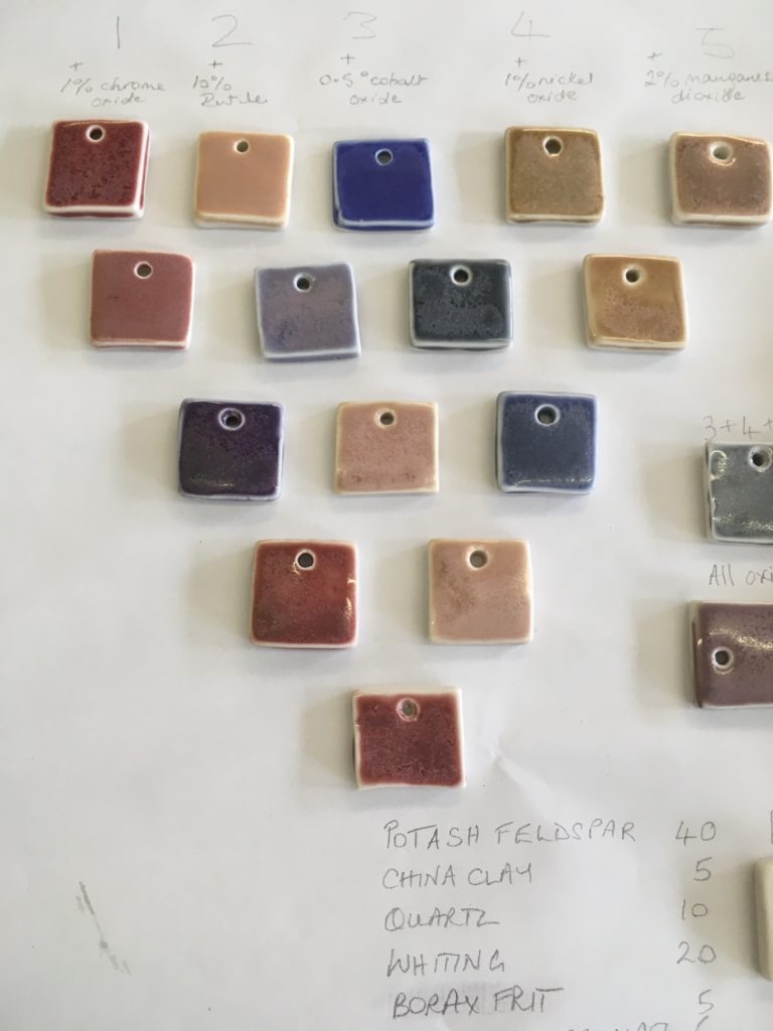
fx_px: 863
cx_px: 386
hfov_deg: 48.2
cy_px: 516
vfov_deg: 61.7
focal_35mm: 29
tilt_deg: -79.5
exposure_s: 1/33
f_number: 2.2
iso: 32
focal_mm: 4.15
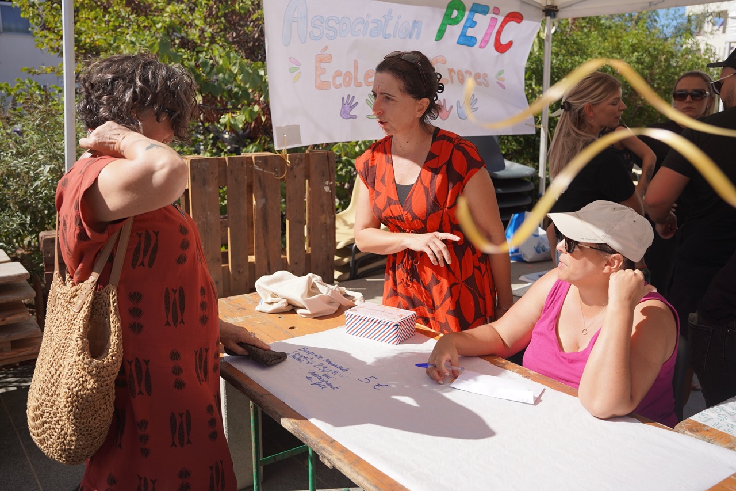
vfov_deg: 39.7
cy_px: 246
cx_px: 368
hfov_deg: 56.9
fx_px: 679
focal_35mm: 33
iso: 100
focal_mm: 33.2
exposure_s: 1/800
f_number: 4.5
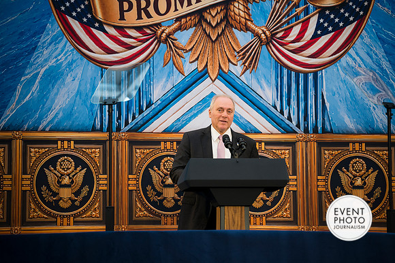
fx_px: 1646
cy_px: 132
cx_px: 198
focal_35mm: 150
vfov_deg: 9.2
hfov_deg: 13.7
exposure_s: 1/200
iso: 400
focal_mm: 150
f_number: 2.8
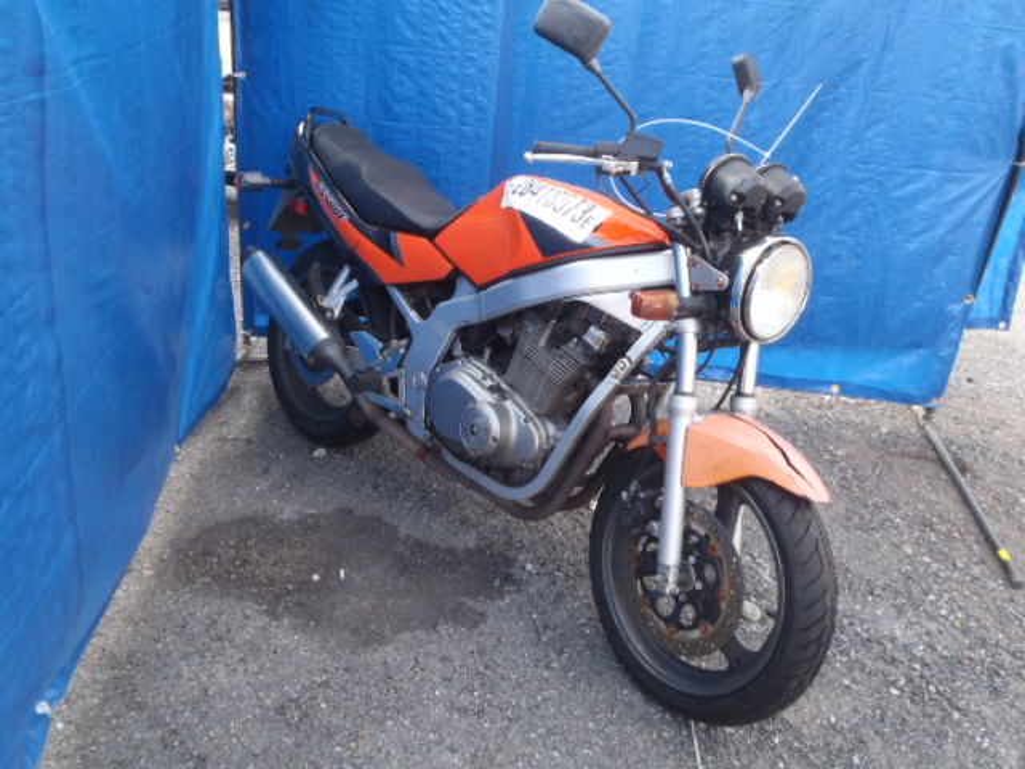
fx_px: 829
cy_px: 384
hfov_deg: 63.4
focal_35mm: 28
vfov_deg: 49.7
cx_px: 512
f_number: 3.5
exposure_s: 1/80
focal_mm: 5
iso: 80
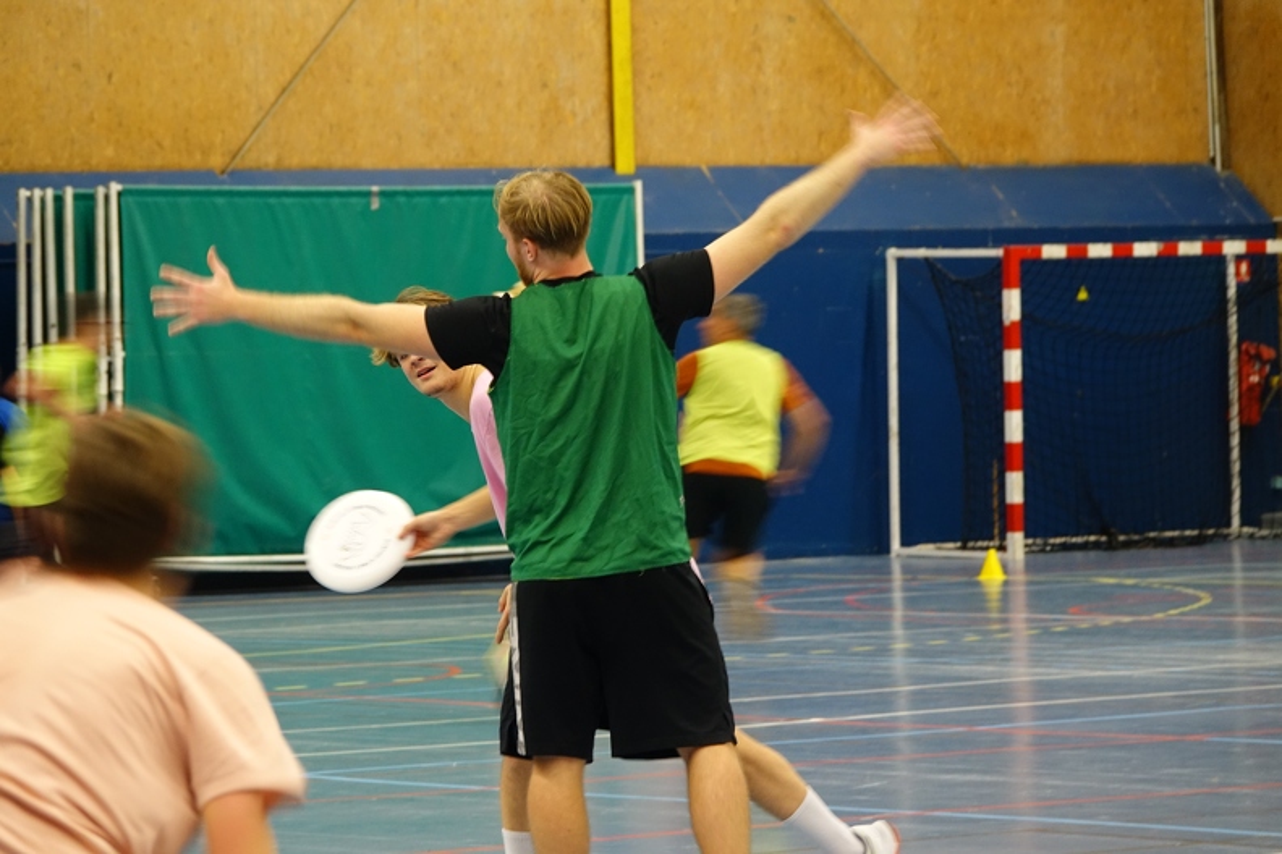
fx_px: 6303
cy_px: 427
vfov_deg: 7.8
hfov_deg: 11.6
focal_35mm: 177
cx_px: 641
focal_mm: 64.84
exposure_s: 1/25
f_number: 4
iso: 800
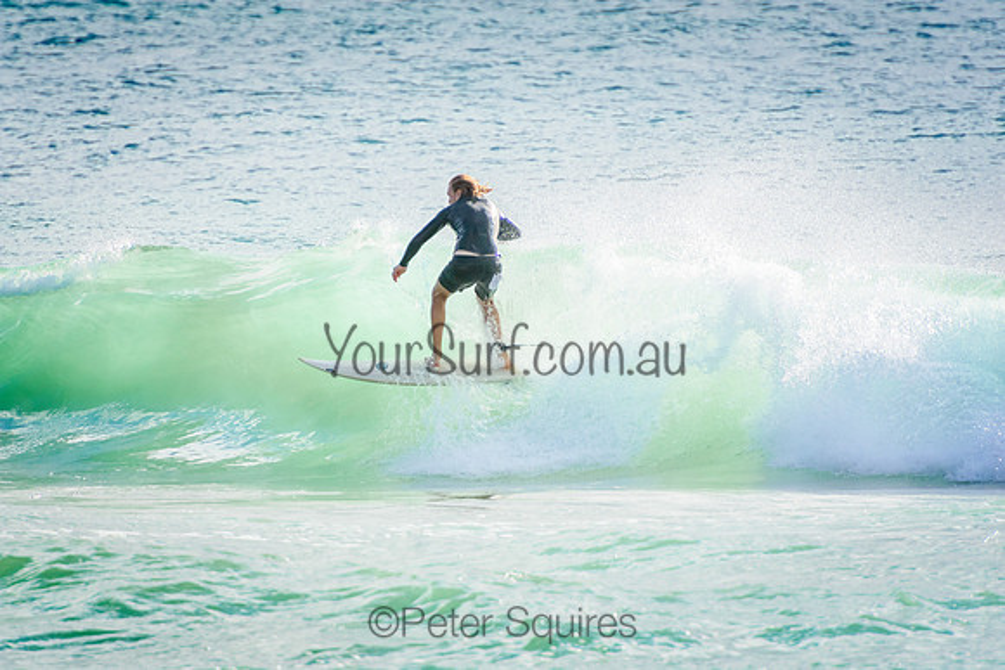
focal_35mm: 600
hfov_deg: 3.4
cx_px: 502
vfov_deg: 2.3
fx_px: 16753
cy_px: 335
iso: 360
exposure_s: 1/2000
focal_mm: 400
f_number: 5.6
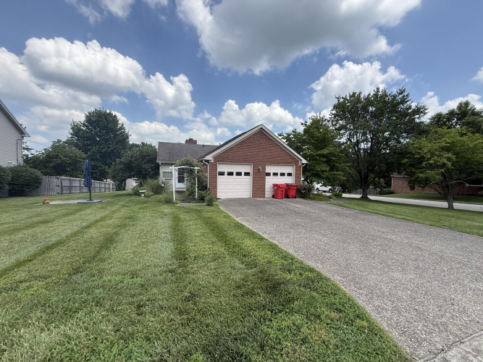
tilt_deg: -3.0
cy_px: 181
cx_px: 242
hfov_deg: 102.1
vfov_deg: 85.7
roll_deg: -0.6
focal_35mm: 14
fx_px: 195
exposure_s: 1/1339
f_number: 2.2
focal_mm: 2.22
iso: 50
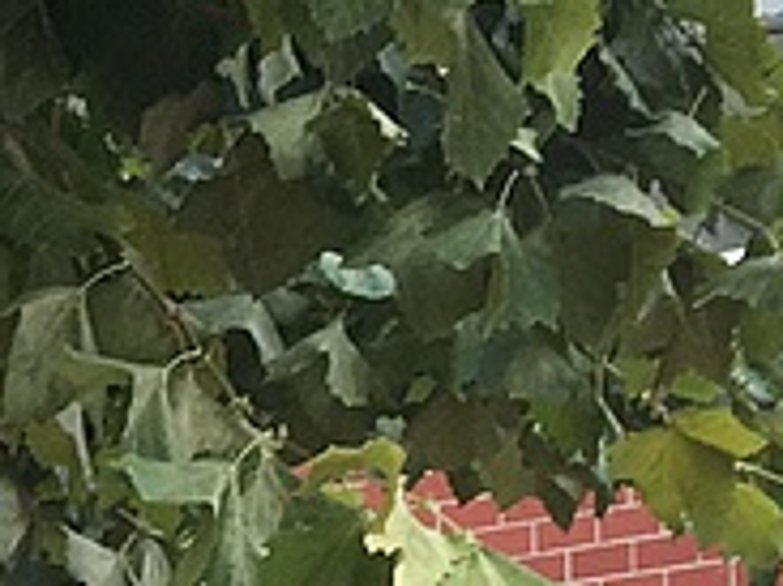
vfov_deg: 7.0
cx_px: -1172
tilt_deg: +5.3
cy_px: 1202
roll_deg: -0.1
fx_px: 4589
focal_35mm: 203
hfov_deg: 8.7
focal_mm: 4.15
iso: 25
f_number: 2.2
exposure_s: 1/129
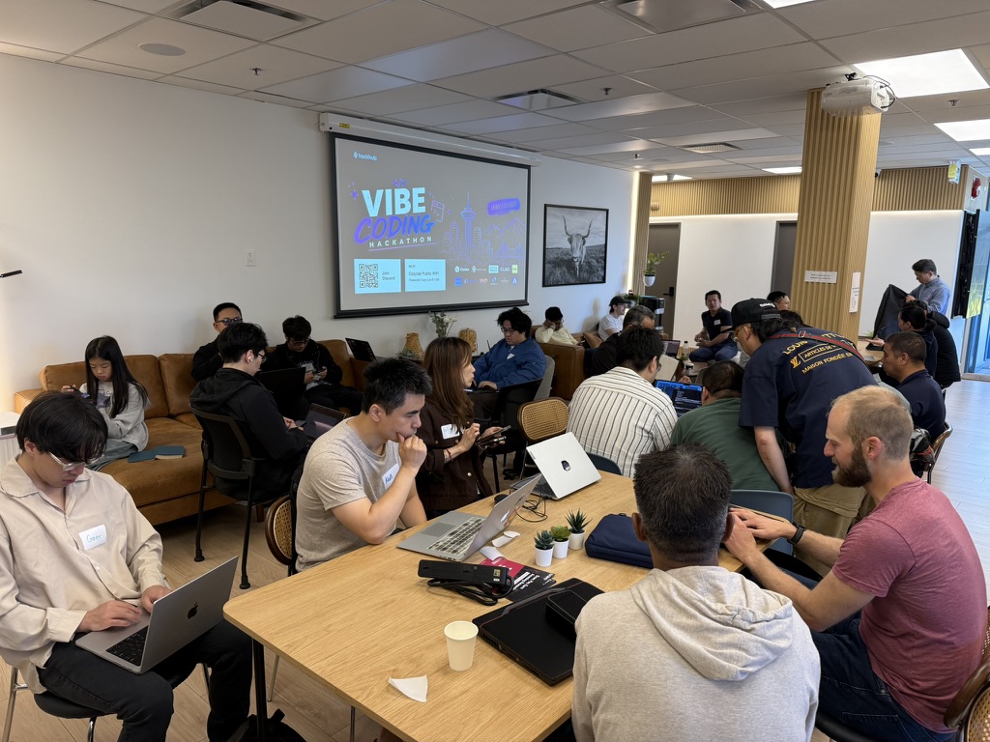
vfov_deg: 56.8
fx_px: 686
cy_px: 371
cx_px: 495
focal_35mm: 24
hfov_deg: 71.6
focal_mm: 6.76
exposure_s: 1/120
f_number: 1.78
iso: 160
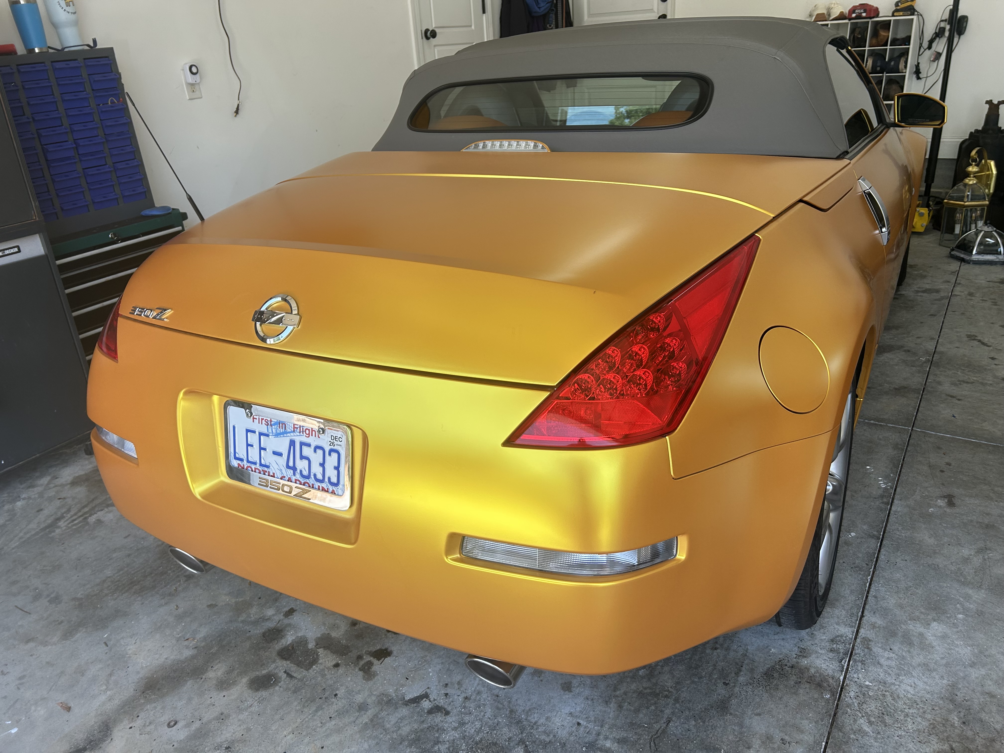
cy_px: 376
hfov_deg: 67.3
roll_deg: +4.3
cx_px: 502
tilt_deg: -23.5
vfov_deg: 53.1
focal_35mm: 26
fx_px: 754
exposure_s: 1/294
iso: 50
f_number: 1.5
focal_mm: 5.7
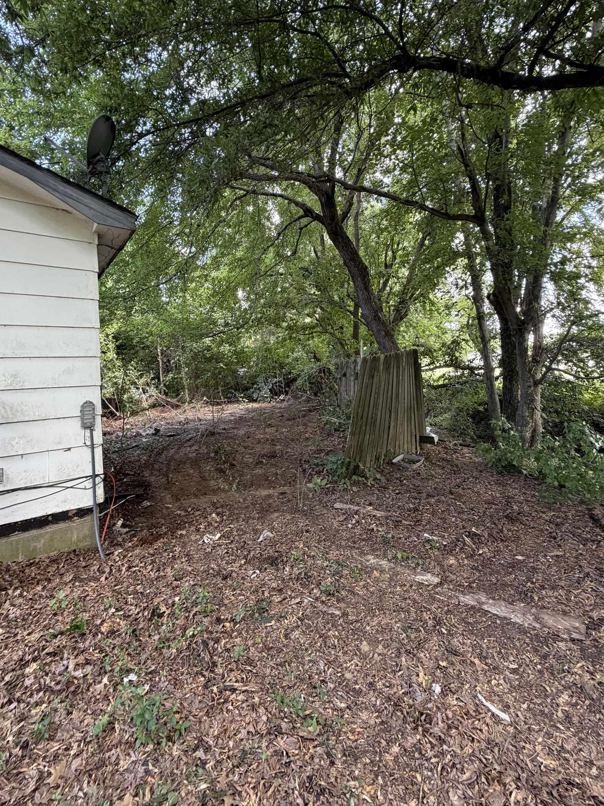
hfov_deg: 77.9
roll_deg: +2.9
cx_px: 275
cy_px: 357
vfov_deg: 94.1
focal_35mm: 16
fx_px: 372
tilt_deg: +2.8
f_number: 2.2
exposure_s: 1/121
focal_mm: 2.22
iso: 200
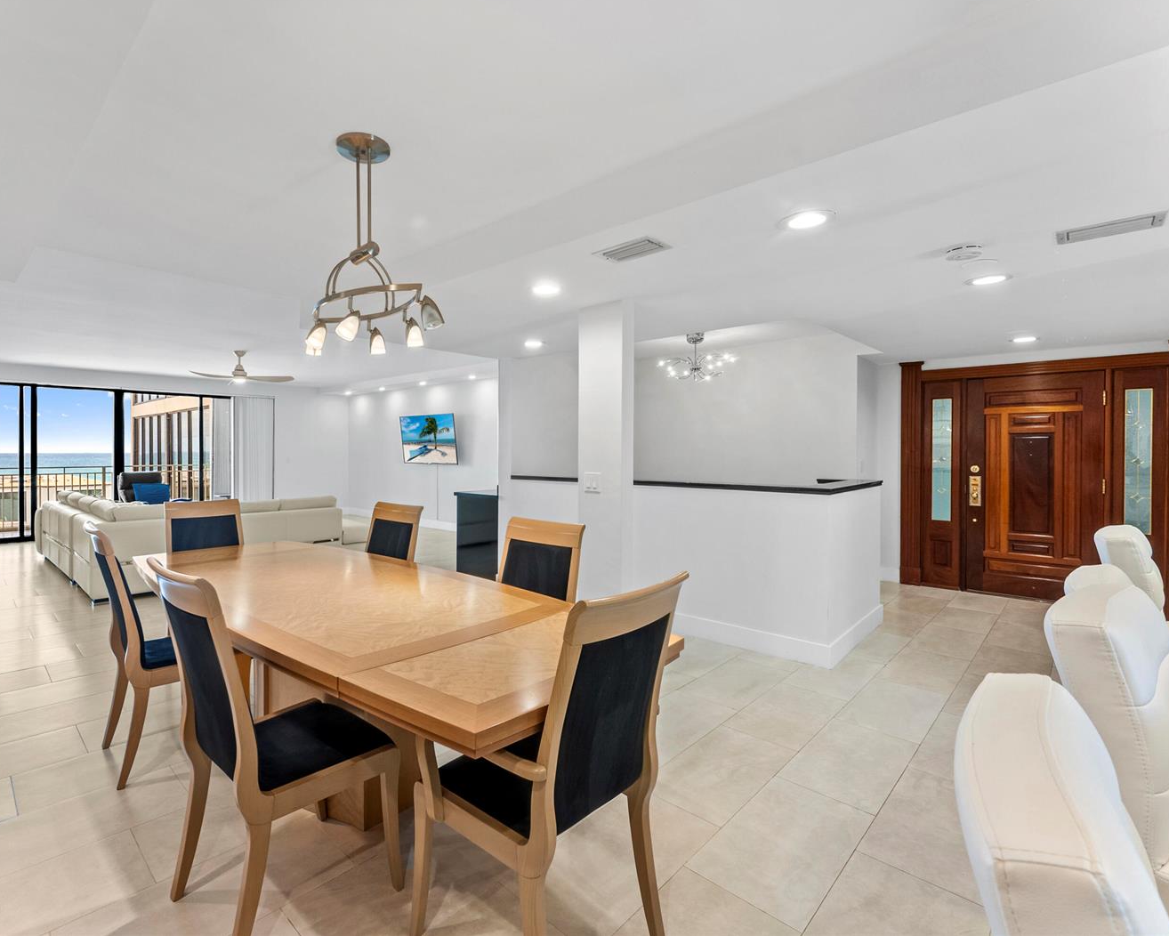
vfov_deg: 80.4
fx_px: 554
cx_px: 513
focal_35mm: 16
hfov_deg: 92.6
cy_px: 462
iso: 640
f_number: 9
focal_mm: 14
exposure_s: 1/6
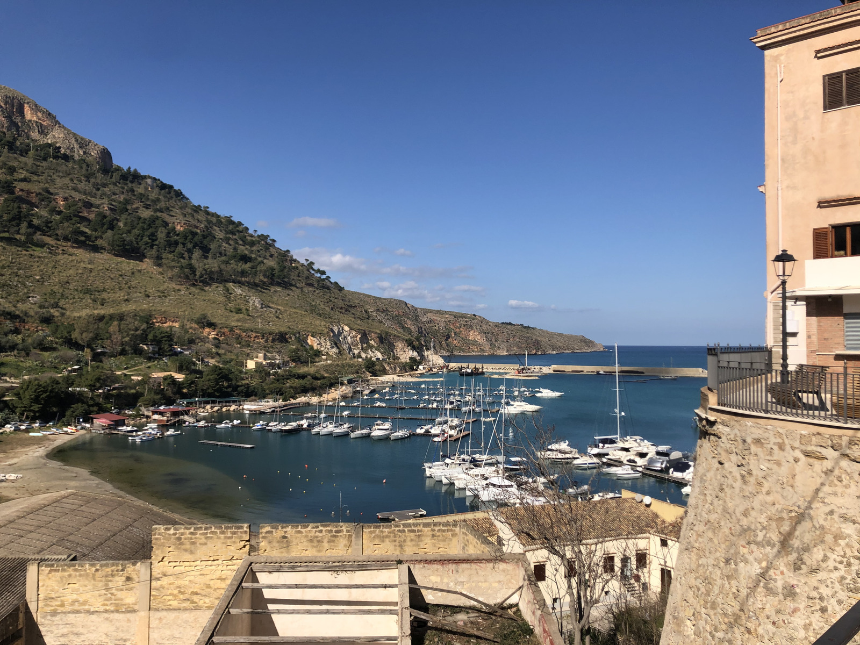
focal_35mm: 28
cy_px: 322
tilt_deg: +2.9
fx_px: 696
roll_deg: +0.6
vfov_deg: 49.7
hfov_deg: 63.4
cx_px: 430
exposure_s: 1/3247
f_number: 1.8
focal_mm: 4
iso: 25
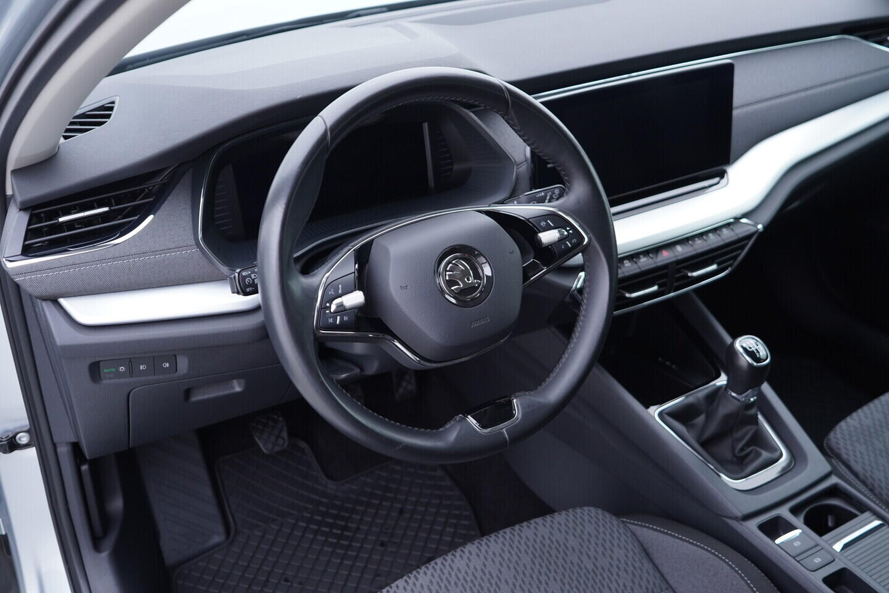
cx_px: 444
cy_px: 296
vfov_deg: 36.9
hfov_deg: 53.1
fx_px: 889
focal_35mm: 36
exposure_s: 1/40
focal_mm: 24
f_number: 2.8
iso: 250
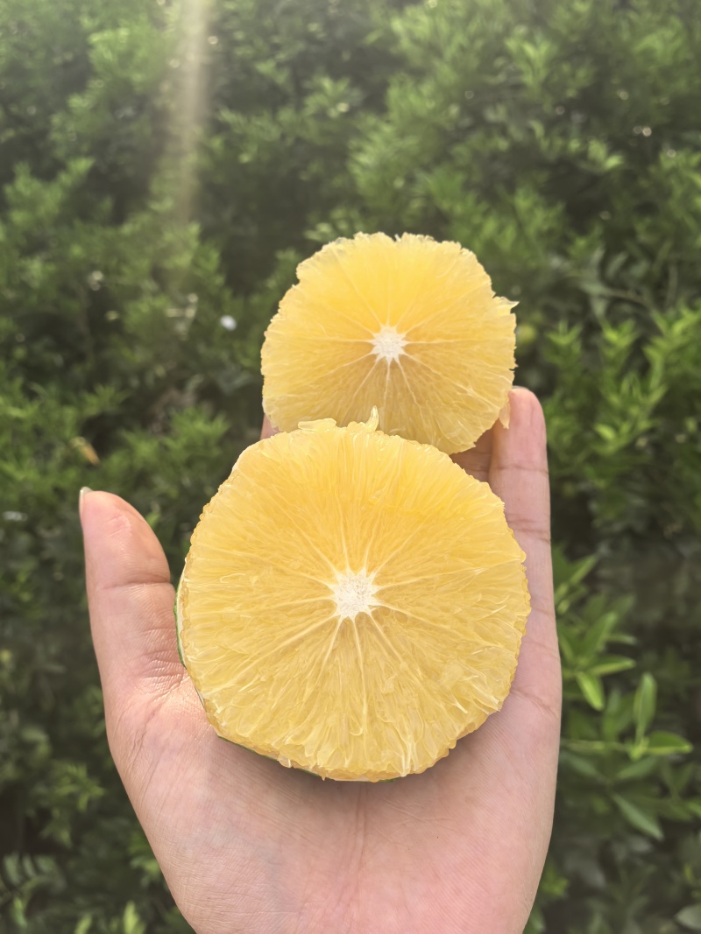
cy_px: 467
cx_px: 350
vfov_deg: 65.3
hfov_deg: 51.3
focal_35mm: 27
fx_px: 729
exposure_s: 1/551
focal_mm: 6.98
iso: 500
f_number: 4
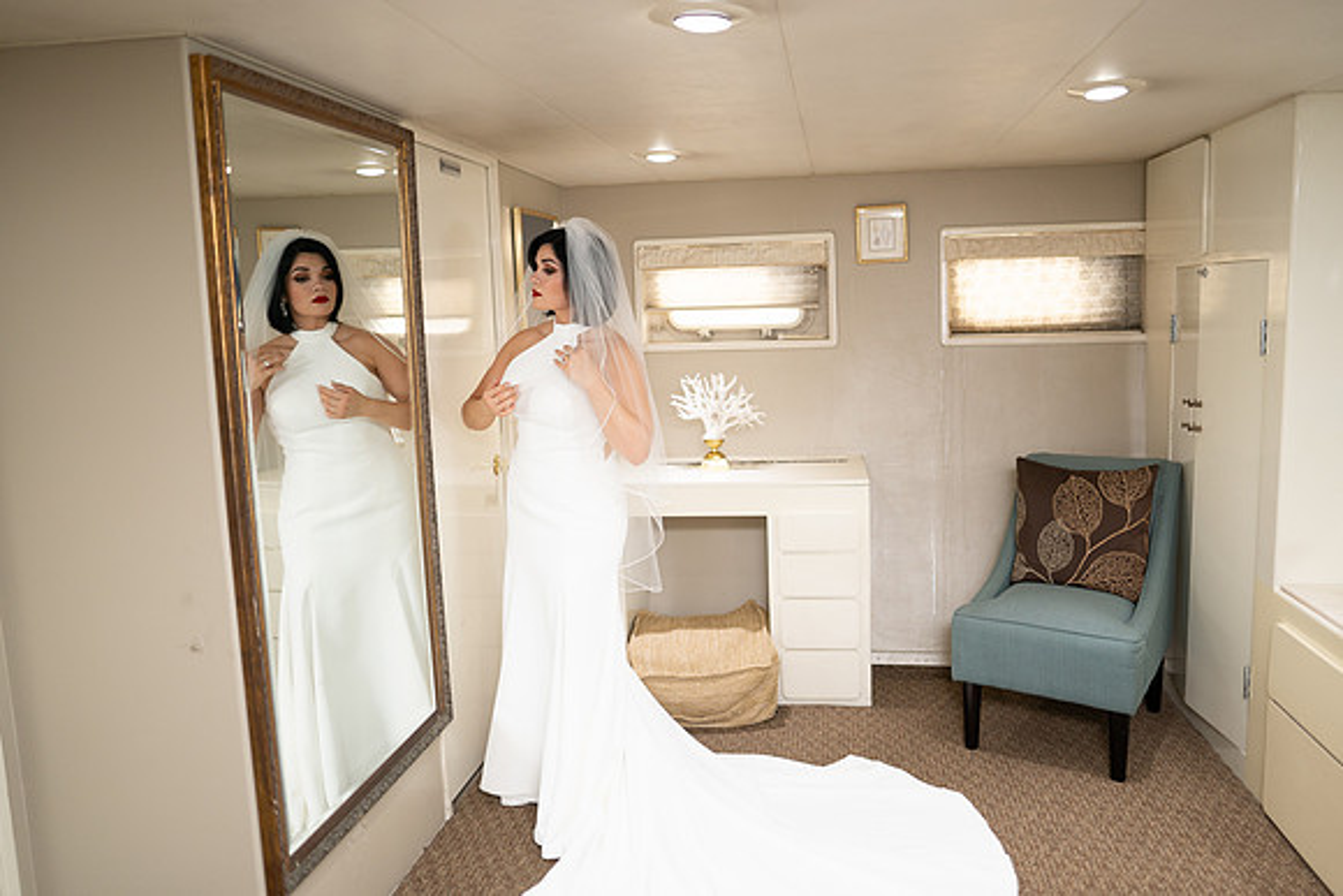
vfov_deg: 50.8
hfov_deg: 70.8
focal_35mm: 25
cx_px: 708
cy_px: 424
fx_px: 944
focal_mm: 24
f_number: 1.4
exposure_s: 1/640
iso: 250
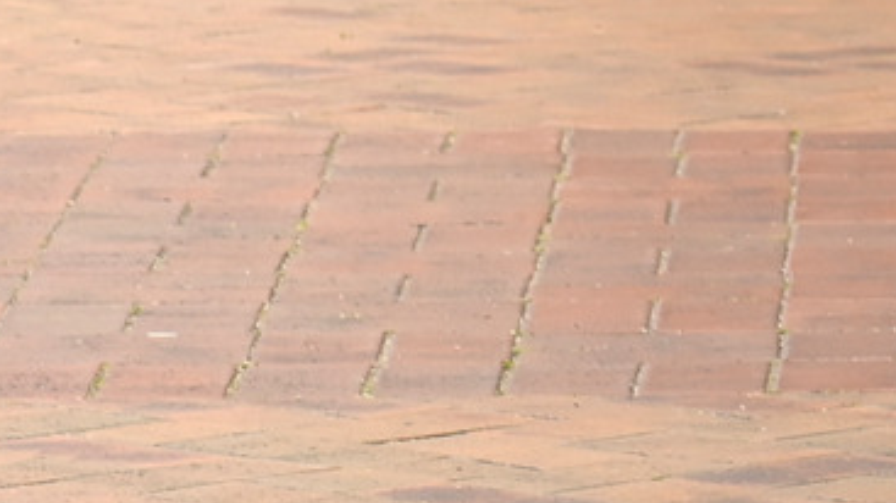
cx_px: 1921
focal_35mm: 575
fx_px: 13654
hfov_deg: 3.7
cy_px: -592
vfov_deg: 2.1
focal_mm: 105
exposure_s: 1/200
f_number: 9
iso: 1000
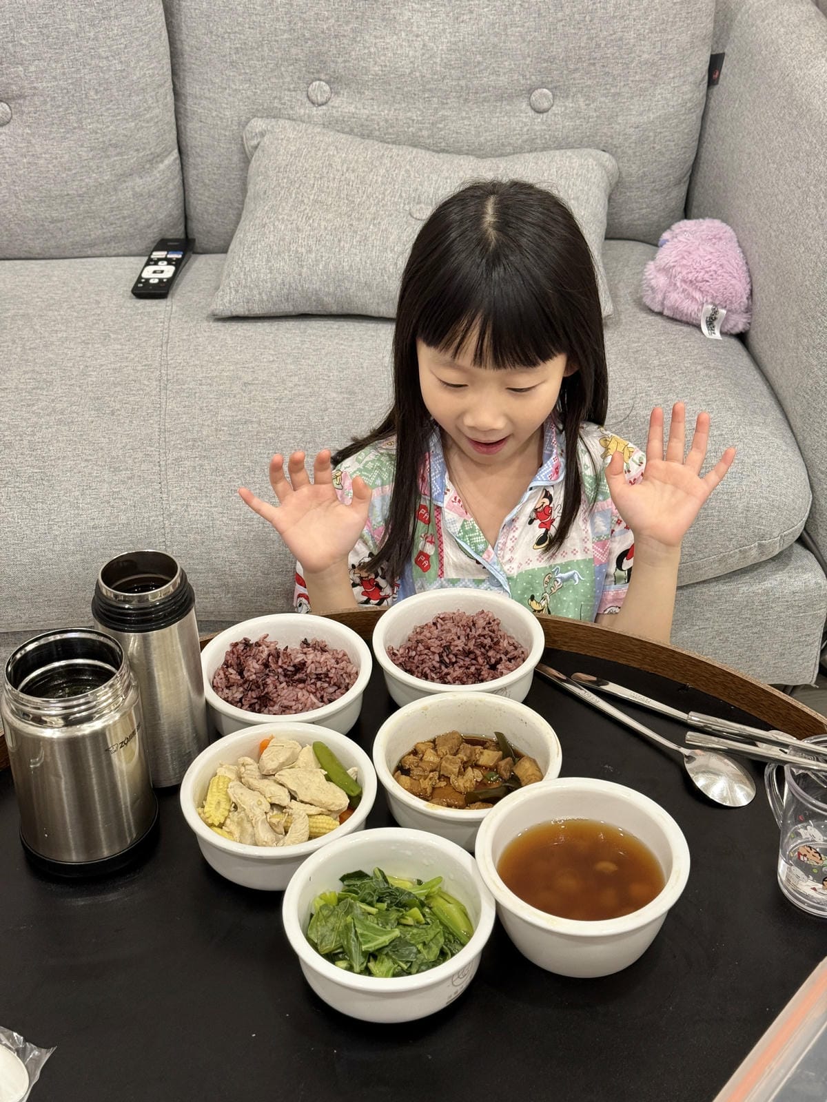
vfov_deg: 39.7
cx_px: 414
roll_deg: +0.3
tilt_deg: -33.1
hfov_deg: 30.3
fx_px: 1529
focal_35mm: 48
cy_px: 551
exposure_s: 1/60
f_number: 1.78
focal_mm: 6.76
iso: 160
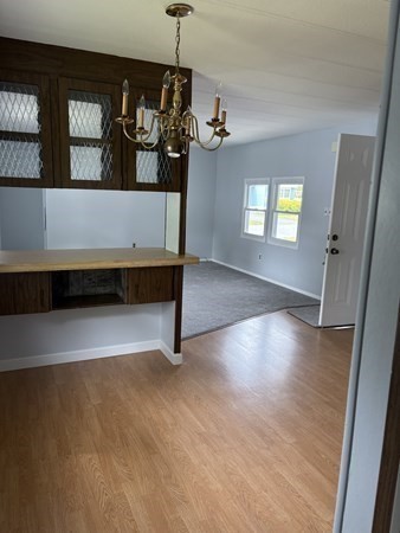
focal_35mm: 26
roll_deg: -1.5
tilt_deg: -9.7
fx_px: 400
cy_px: 266
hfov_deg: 53.1
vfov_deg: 67.3
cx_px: 200
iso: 125
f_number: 1.6
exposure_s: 1/66
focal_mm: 5.96
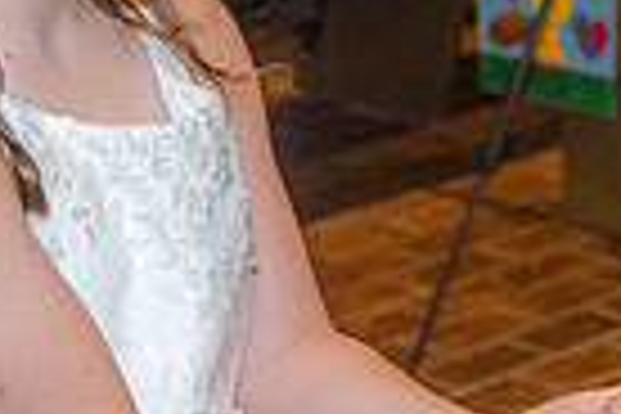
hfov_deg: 11.6
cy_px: 207
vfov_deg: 7.8
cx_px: 266
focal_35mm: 177
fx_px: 3053
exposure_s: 1/200
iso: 1600
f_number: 5.6
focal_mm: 42
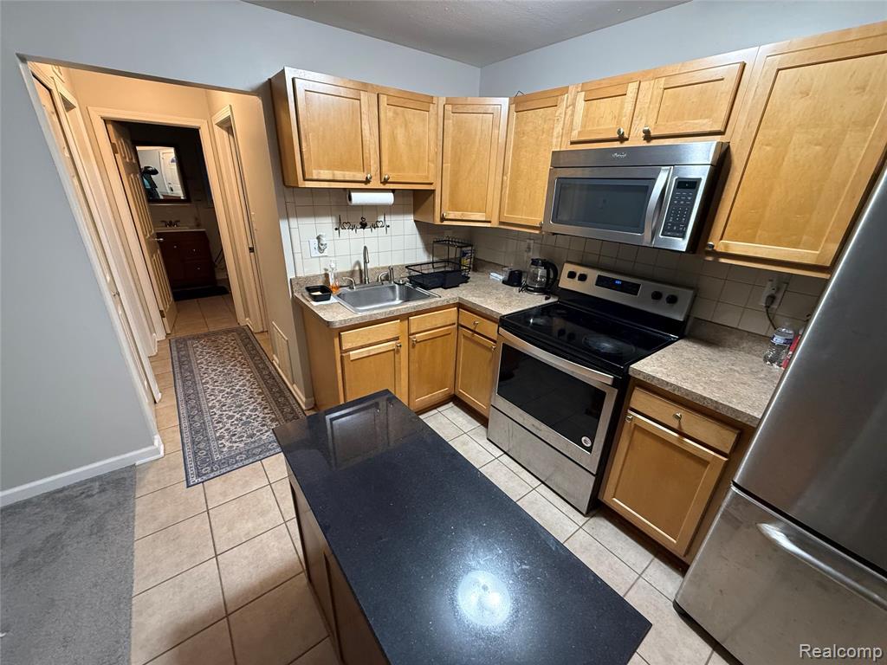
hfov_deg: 102.1
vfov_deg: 85.7
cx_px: 444
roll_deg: -2.0
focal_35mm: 14
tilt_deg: -22.6
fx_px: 359
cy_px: 332
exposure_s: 1/60
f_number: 2.2
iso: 500
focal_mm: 2.22
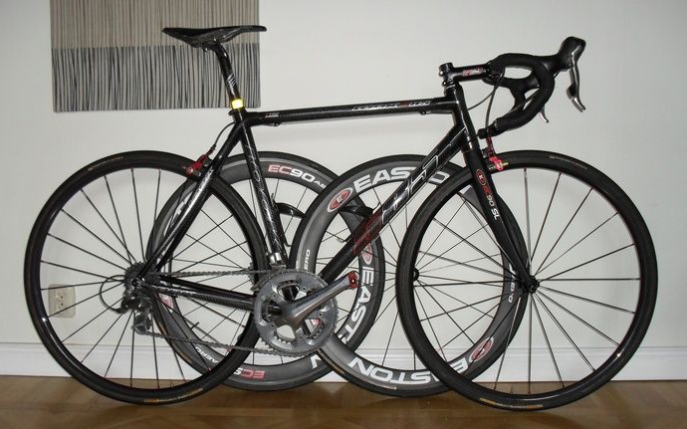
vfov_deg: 32.8
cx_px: 347
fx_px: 730
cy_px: 224
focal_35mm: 39
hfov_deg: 50.4
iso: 200
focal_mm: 6.3
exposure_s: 1/45
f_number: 3.2
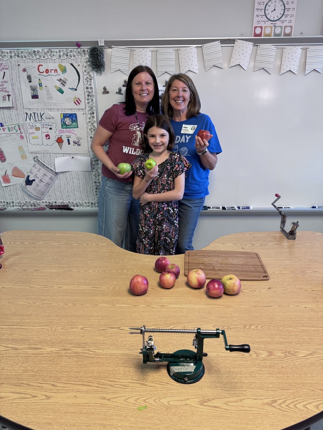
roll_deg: +0.9
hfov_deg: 56.8
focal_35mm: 24
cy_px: 215
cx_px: 162
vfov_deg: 71.6
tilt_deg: -19.8
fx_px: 299
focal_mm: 6.76
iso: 160
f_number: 1.78
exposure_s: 1/60
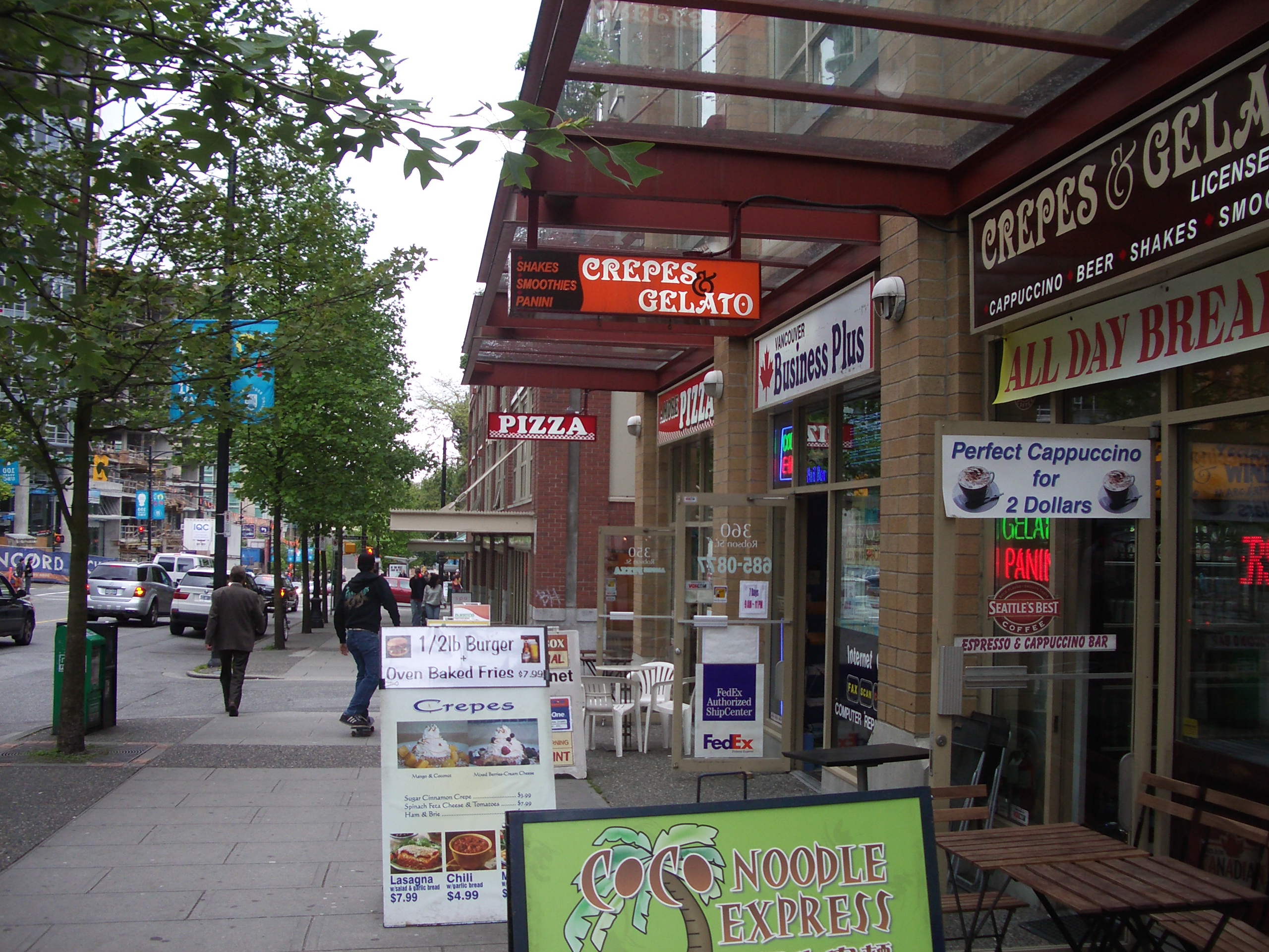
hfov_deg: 52.6
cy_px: 476
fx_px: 1283
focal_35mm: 35
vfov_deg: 40.7
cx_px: 634
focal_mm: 5.8
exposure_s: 1/125
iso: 80
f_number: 2.6
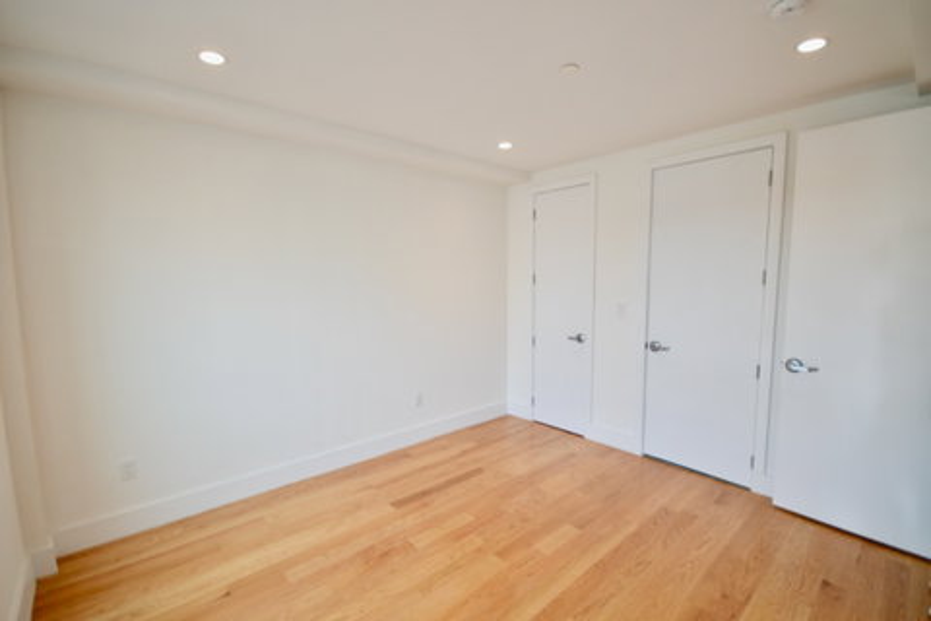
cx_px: 466
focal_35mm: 15
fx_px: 388
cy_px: 310
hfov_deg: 100.4
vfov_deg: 77.3
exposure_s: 1/80
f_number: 4.5
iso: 400
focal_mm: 10
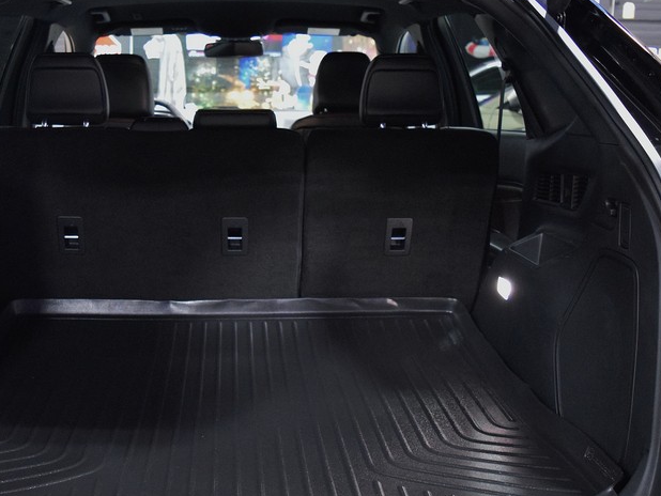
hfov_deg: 43.3
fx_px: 821
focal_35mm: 43
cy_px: 248
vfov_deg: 33.6
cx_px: 231
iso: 6400
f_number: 3.5
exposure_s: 1/50
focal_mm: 18
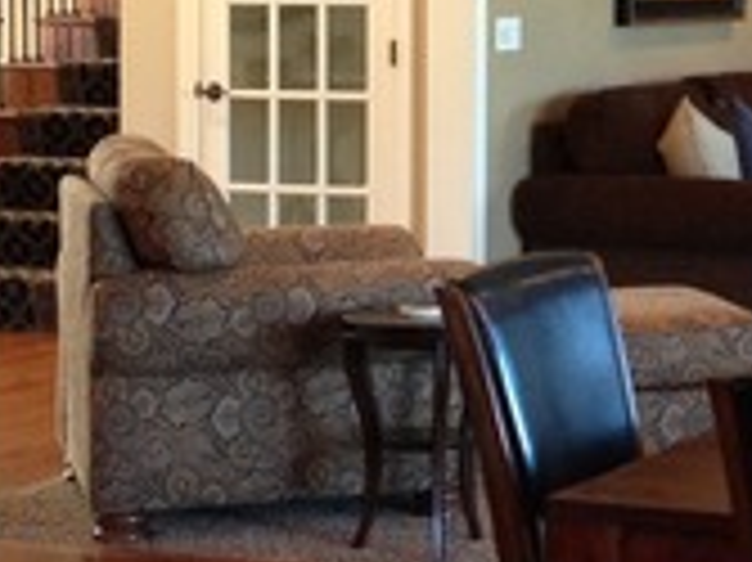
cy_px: 36
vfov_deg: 11.0
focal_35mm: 134
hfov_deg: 14.4
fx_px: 2909
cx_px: 824
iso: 160
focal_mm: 4.28
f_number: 2.4
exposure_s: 1/20
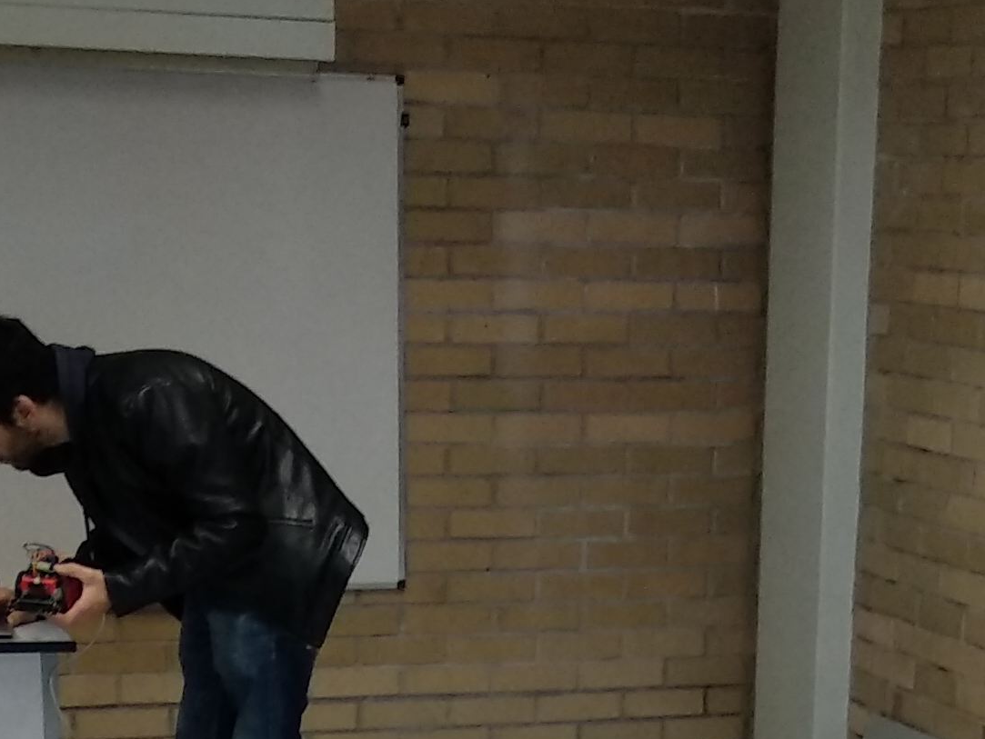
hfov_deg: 20.4
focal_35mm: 96
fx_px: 2733
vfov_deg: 14.3
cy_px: 1125
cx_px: 666
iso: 400
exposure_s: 1/50
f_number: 2.2
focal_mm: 3.81
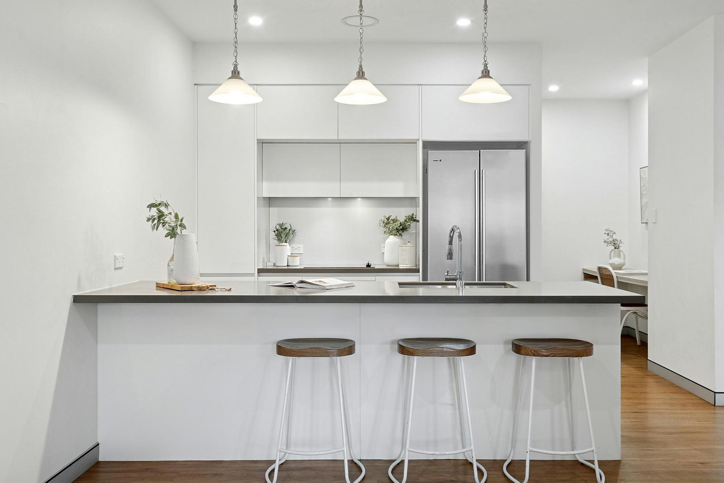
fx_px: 603
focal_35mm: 30
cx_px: 362
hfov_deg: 61.9
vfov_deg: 43.6
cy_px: 242
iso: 400
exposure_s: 1/10
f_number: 11
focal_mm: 20
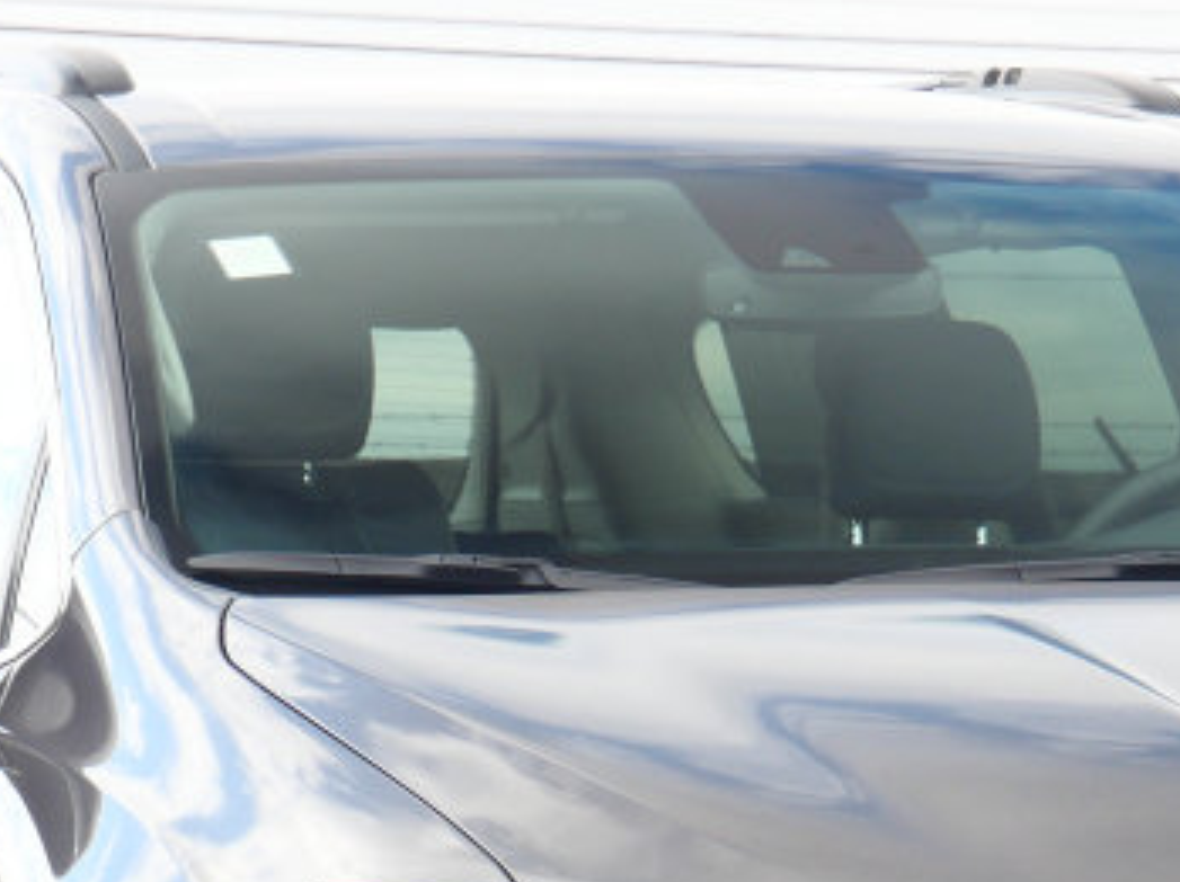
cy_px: 1146
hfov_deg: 10.5
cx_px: 896
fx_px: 6402
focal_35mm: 188
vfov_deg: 7.8
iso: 200
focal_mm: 32
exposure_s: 1/100
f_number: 5
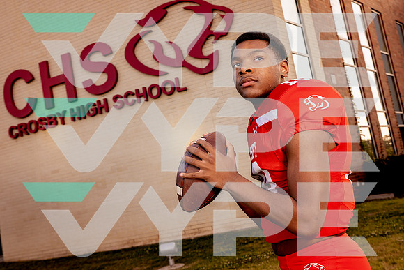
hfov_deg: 45.4
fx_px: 483
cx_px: 202
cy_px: 135
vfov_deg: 31.2
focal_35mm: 43
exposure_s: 1/250
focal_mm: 43
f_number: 8
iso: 500
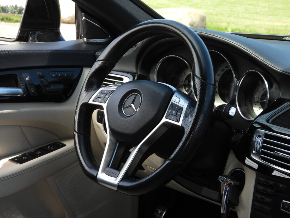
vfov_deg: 17.4
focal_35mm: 85
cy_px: 109
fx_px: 712
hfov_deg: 23.0
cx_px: 145
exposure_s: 1/200
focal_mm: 15.3
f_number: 3.5
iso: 100
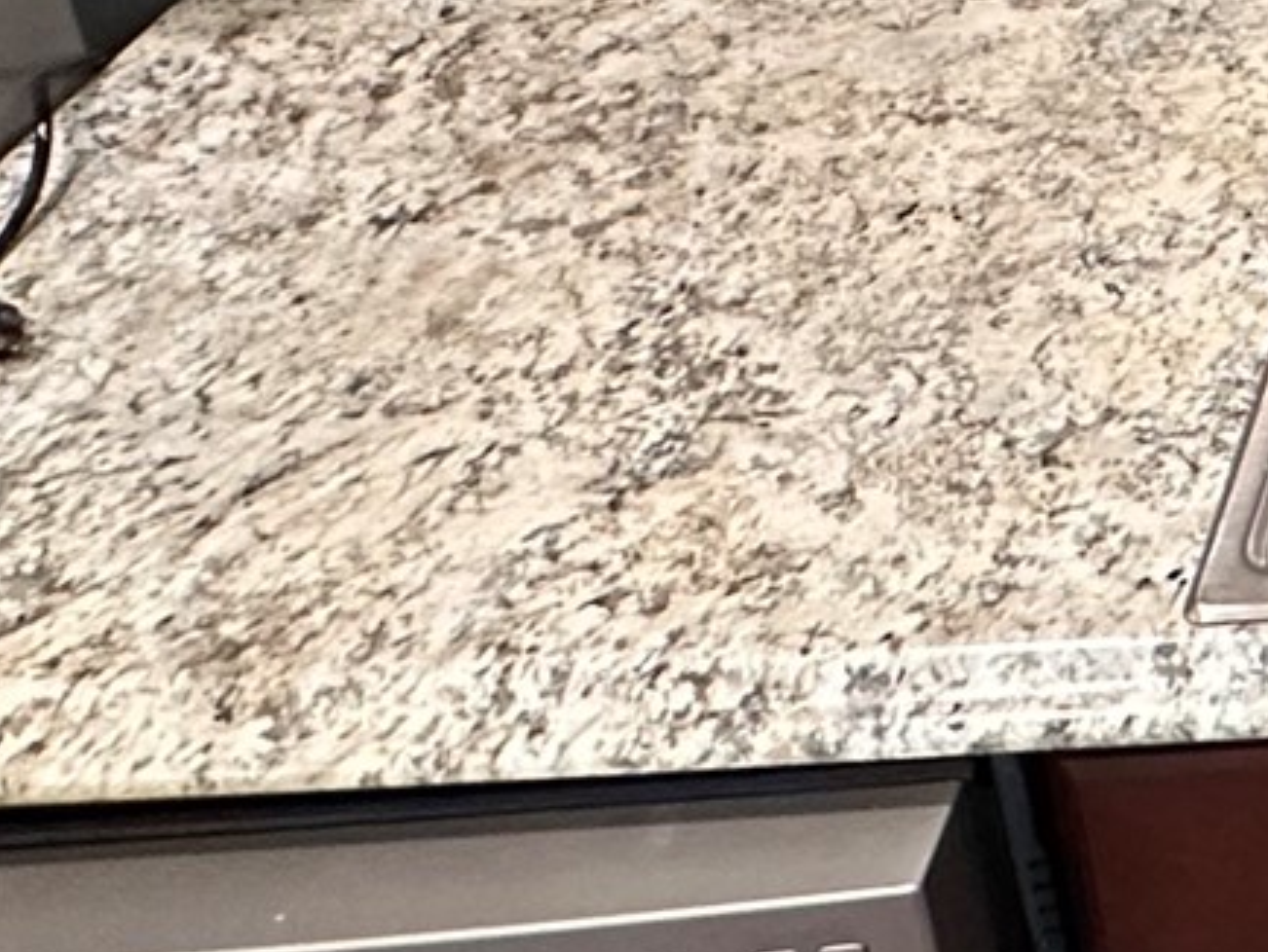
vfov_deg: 18.9
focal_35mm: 66
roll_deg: -0.4
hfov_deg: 22.4
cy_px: -572
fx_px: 2419
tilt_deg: -20.1
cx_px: 2042
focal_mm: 2.22
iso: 400
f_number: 2.2
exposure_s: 1/60
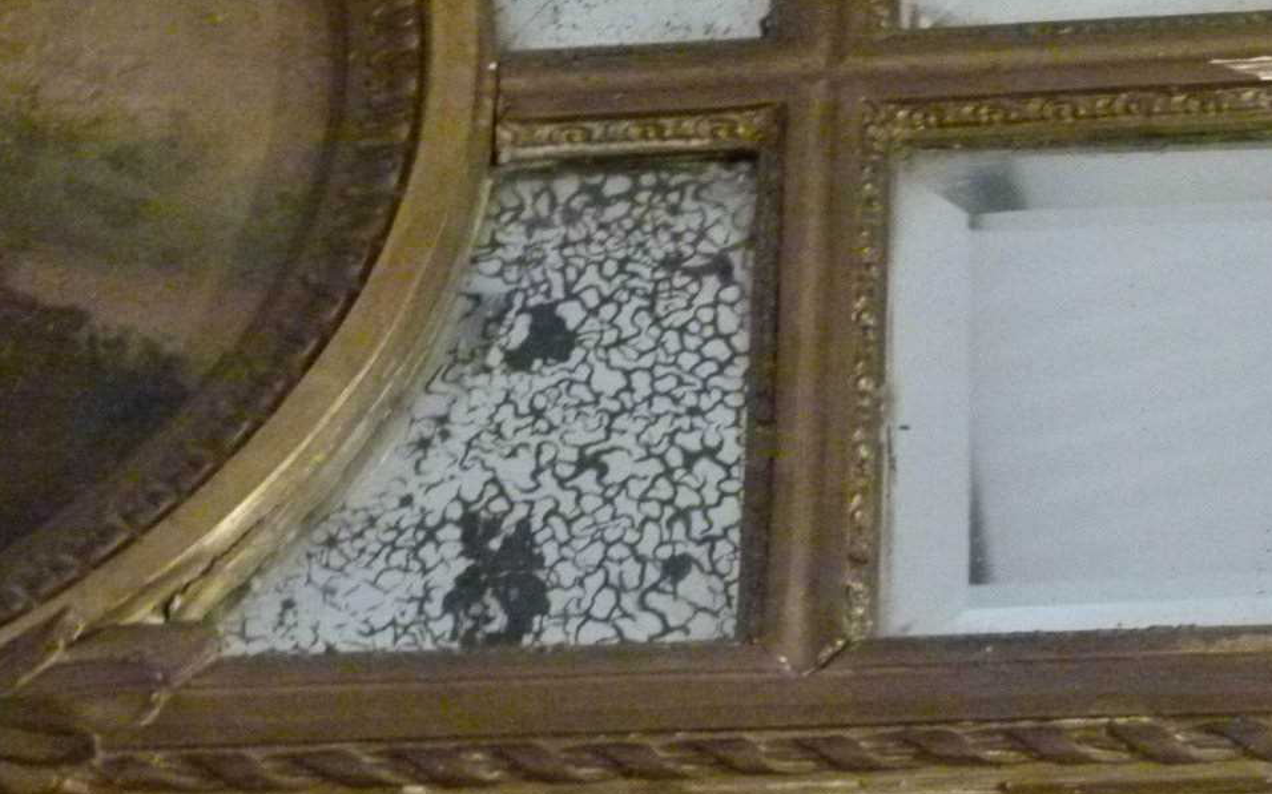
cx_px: 745
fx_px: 5719
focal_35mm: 165
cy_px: 293
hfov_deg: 12.7
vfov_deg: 7.9
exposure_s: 1/15
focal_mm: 22.2
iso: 1250
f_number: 3.6
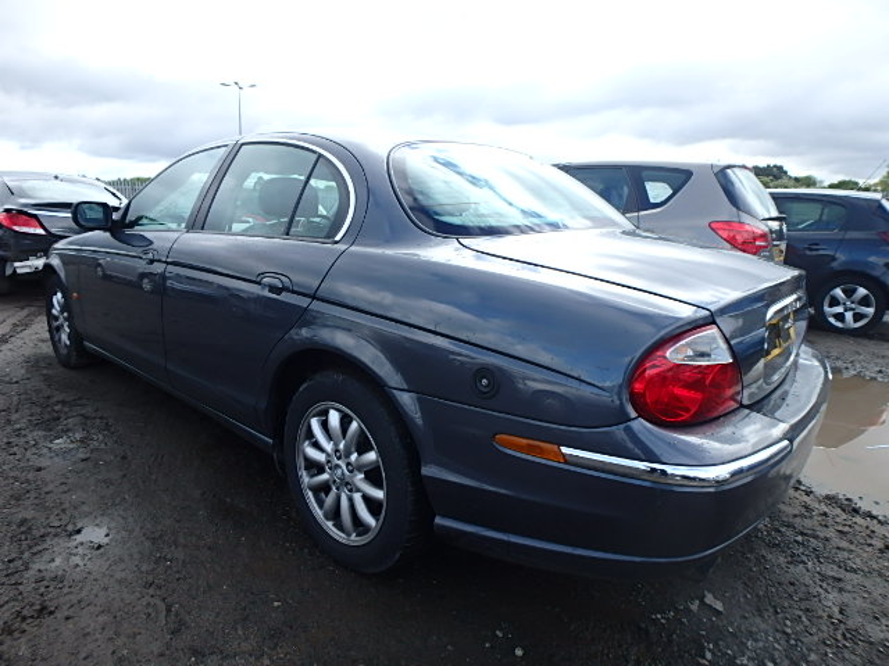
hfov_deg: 79.0
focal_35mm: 21
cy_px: 333
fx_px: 539
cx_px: 444
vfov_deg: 63.4
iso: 125
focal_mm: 3.7
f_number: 3.5
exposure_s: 1/320
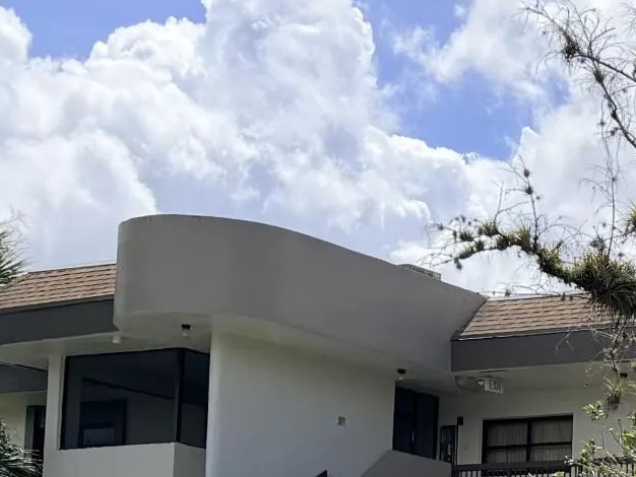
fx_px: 2114
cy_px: 677
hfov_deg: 14.7
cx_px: 1184
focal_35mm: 115
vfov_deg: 12.4
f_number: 1.78
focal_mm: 6.76
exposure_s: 1/6711
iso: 100
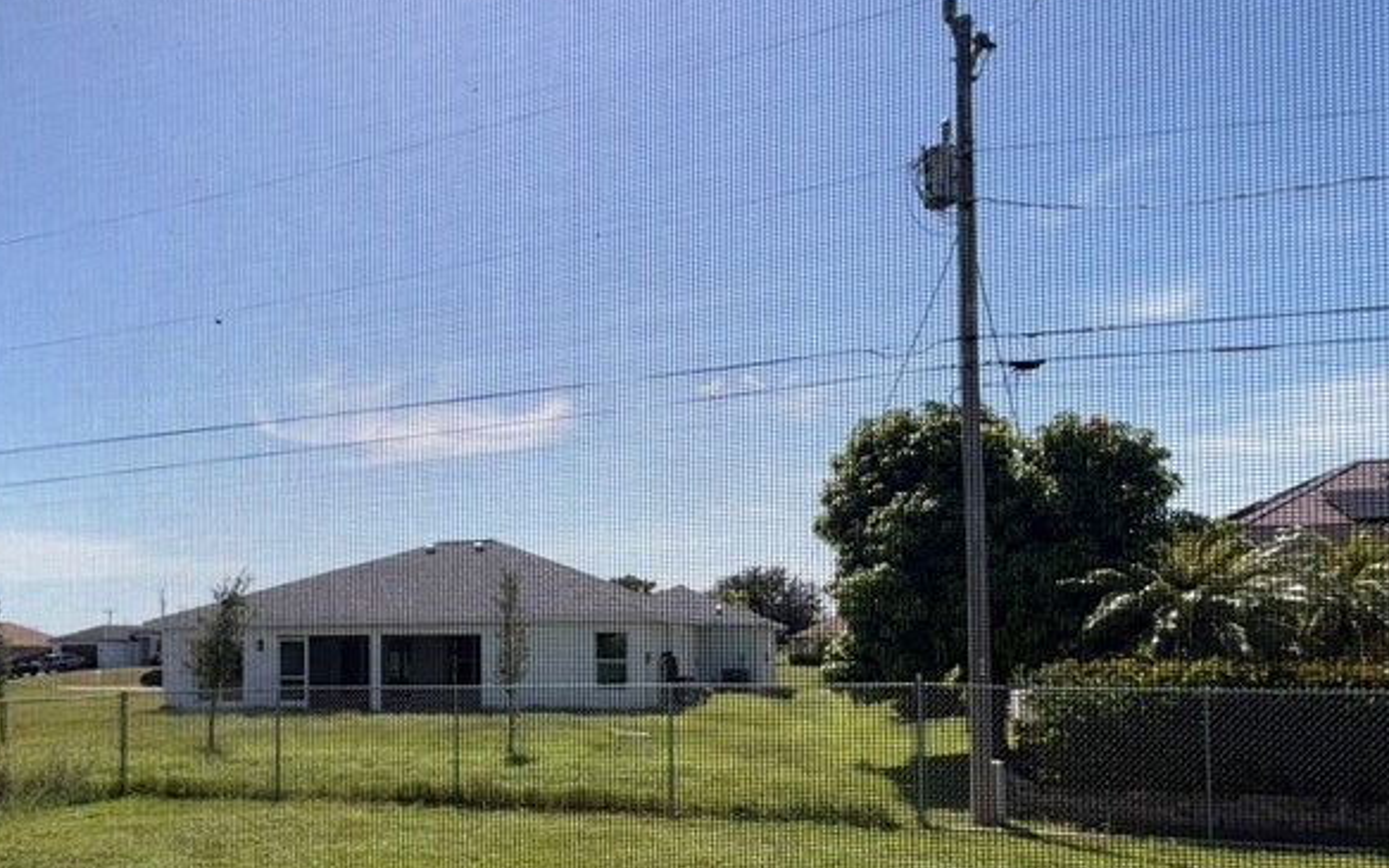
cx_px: 538
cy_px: 630
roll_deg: +0.6
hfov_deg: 69.5
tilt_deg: +0.1
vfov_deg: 46.2
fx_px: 984
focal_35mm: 26
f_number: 2.2
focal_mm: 2.22
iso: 25
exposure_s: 1/770
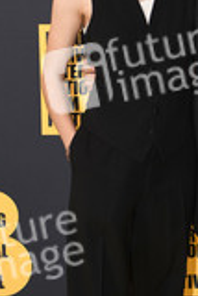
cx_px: 191
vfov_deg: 16.4
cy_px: 163
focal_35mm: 125
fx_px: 1029
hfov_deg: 10.9
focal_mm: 50
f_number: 3.2
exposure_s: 1/250
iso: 640
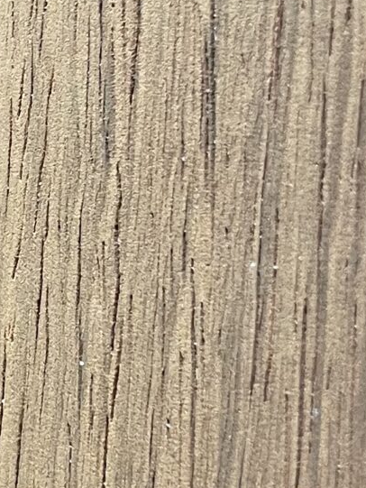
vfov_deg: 16.0
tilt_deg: -7.5
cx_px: -83
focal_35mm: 123
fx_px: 1733
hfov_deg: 11.8
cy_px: 174
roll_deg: -1.4
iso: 200
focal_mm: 4.2
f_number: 1.6
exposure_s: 1/50
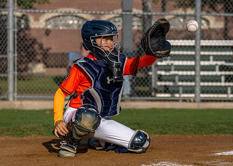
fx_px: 804
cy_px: 84
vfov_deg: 11.8
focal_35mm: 122
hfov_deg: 16.5
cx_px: 115
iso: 100
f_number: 2.8
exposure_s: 1/4000
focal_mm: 74
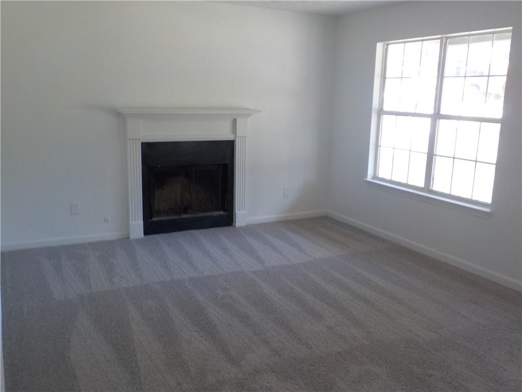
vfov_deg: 46.8
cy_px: 196
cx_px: 261
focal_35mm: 30
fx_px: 452
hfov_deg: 60.0
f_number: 3.3
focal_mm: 4.1
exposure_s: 1/40
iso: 125
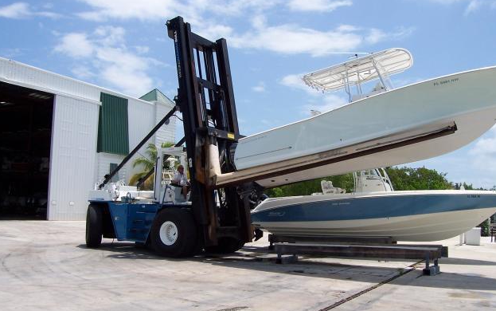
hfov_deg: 52.7
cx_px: 251
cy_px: 163
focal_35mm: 37
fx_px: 500
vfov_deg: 34.5
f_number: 5.6
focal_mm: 5.6
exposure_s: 1/750
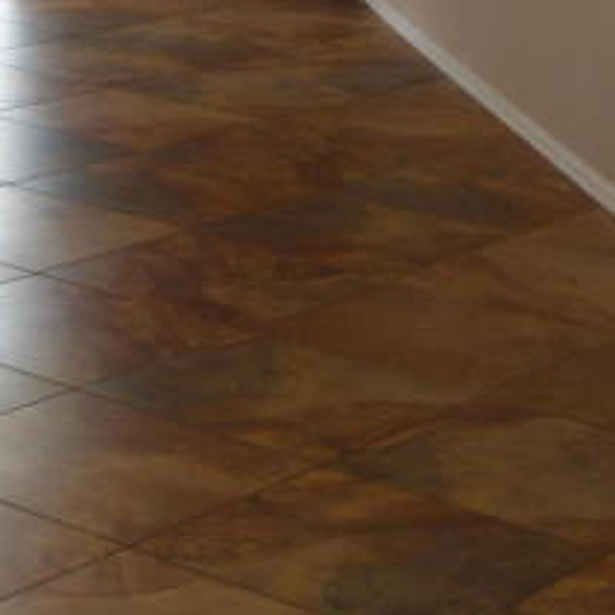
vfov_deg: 12.5
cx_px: -59
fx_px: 2613
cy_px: -423
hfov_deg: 13.2
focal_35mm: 130
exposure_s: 1/60
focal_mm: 28
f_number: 4.5
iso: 400
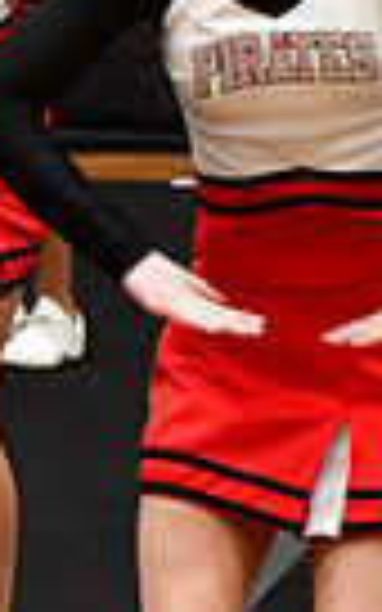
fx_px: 11060
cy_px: 34
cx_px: 1186
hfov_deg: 2.0
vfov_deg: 3.2
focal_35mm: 664
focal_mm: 102
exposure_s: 1/400
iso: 4000
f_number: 4
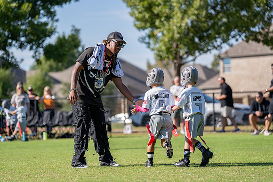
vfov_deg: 9.7
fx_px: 1069
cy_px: 91
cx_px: 136
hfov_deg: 14.6
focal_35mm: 141
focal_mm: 134
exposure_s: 1/4000
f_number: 2.8
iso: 250
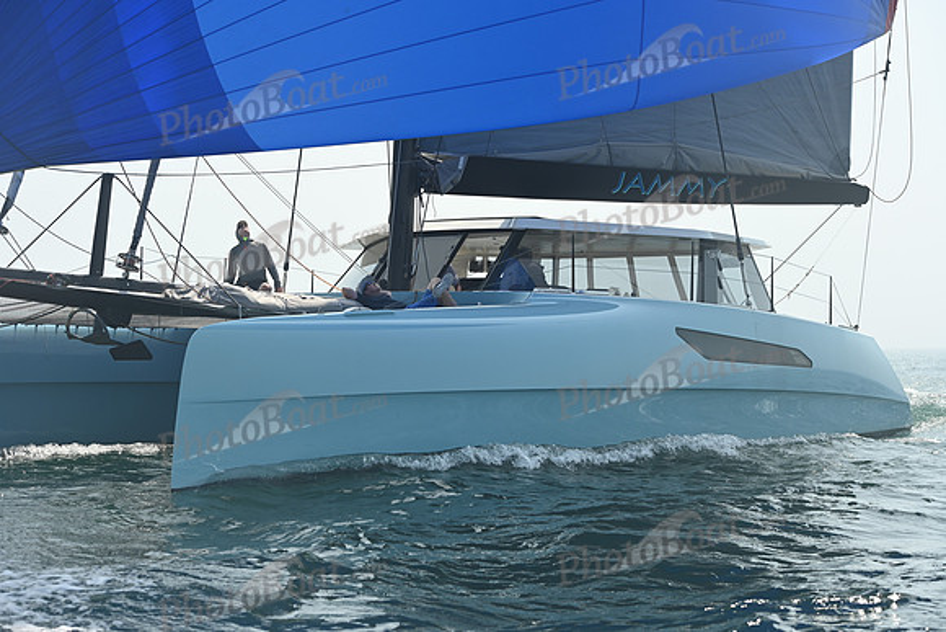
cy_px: 316
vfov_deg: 19.5
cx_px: 473
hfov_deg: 28.8
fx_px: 1840
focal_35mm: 70
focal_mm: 70
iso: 320
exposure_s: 1/1250
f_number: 7.1
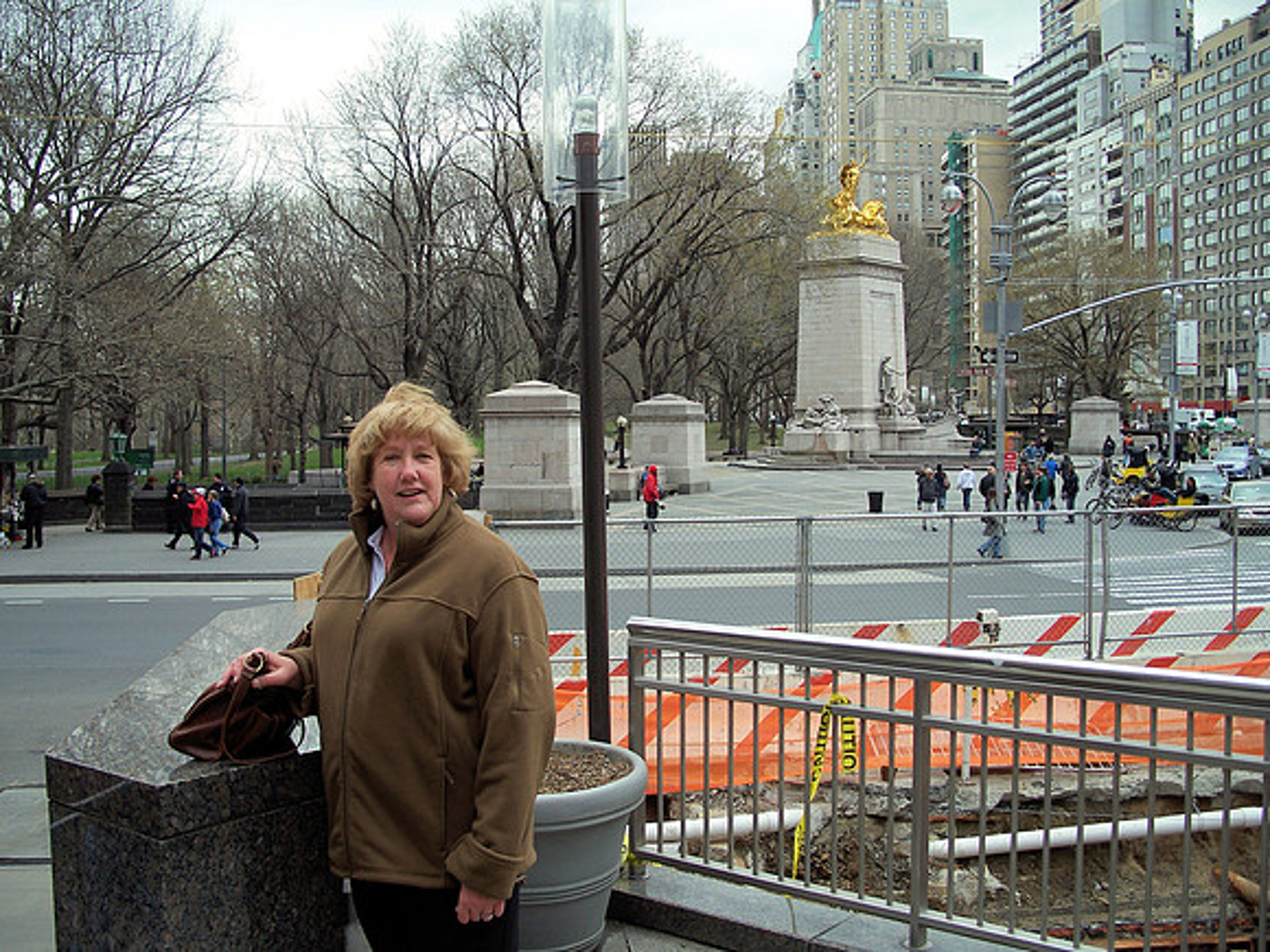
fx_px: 1357
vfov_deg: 38.7
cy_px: 476
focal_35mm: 37
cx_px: 635
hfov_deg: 50.1
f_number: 2.8
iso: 64
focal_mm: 7.8
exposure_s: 1/320
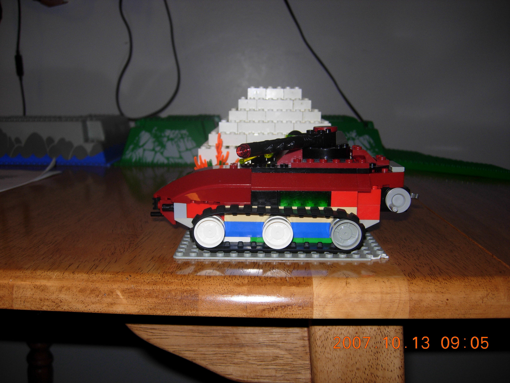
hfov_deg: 51.4
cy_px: 192
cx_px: 255
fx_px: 530
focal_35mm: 36
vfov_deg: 39.7
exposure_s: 1/45.2
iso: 50
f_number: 2.7
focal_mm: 7.5
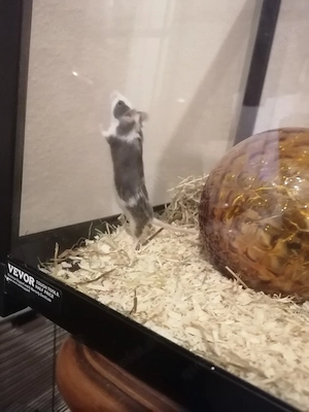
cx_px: 154
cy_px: 206
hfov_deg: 51.4
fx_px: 321
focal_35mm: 27
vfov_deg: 65.3
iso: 1600
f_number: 1.8
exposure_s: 1/14.3
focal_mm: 4.75
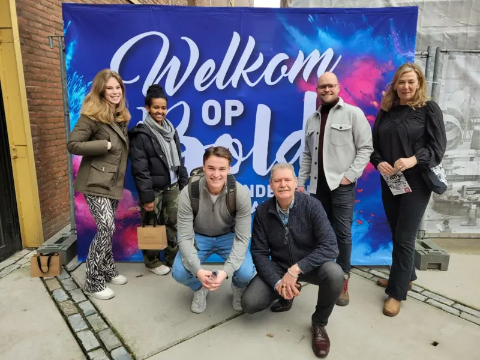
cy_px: 180
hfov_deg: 67.3
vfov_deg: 53.1
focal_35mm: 26
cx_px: 240
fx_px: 361
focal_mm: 5.4
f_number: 1.8
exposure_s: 1/246
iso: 40
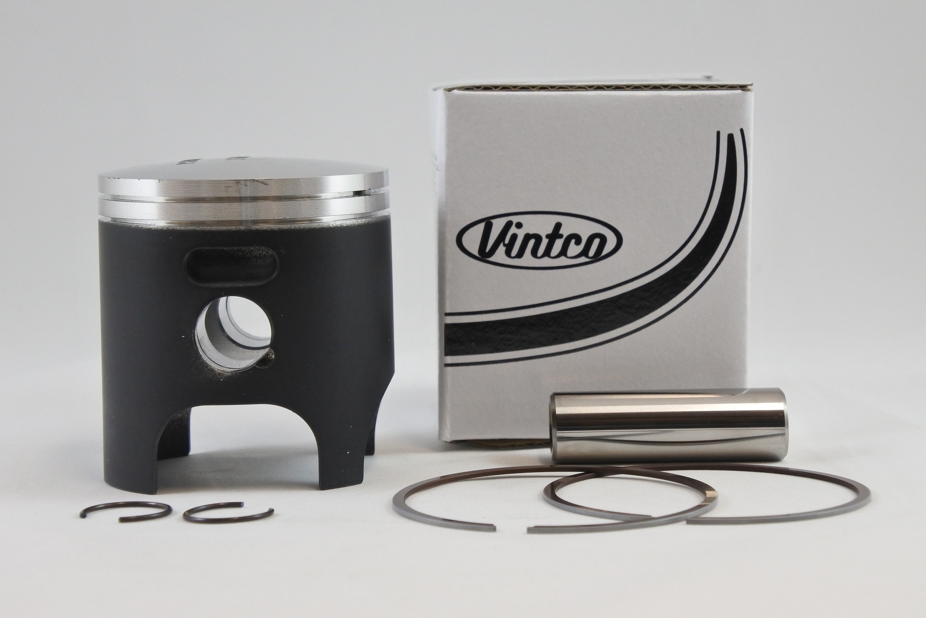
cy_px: 309
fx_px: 1903
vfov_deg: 18.4
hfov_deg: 27.3
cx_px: 463
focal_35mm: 74
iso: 640
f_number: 5.6
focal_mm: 27.6
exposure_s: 1/125
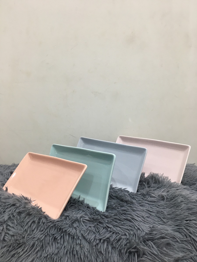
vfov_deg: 61.7
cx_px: 98
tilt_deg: -9.2
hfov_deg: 48.2
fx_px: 220
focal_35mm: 29
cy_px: 131
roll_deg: +0.3
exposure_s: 1/33
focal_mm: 4.15
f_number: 2.2
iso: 80
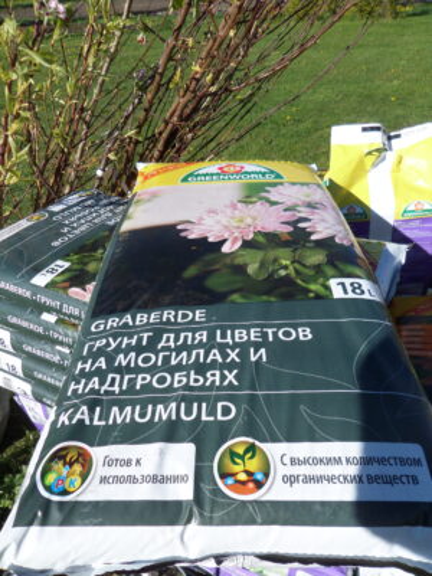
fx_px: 399
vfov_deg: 71.6
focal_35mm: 24
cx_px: 216
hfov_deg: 56.8
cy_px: 288
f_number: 3.1
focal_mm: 4.3
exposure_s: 1/1500
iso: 80
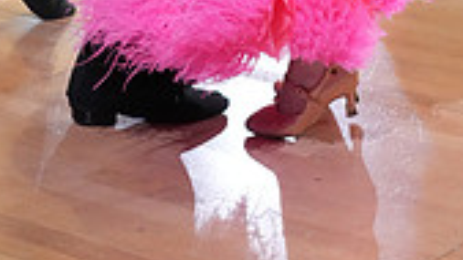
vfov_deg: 8.1
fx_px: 1633
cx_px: 267
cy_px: -443
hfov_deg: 16.1
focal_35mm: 133
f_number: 4
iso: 5000
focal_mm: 37
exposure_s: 1/500
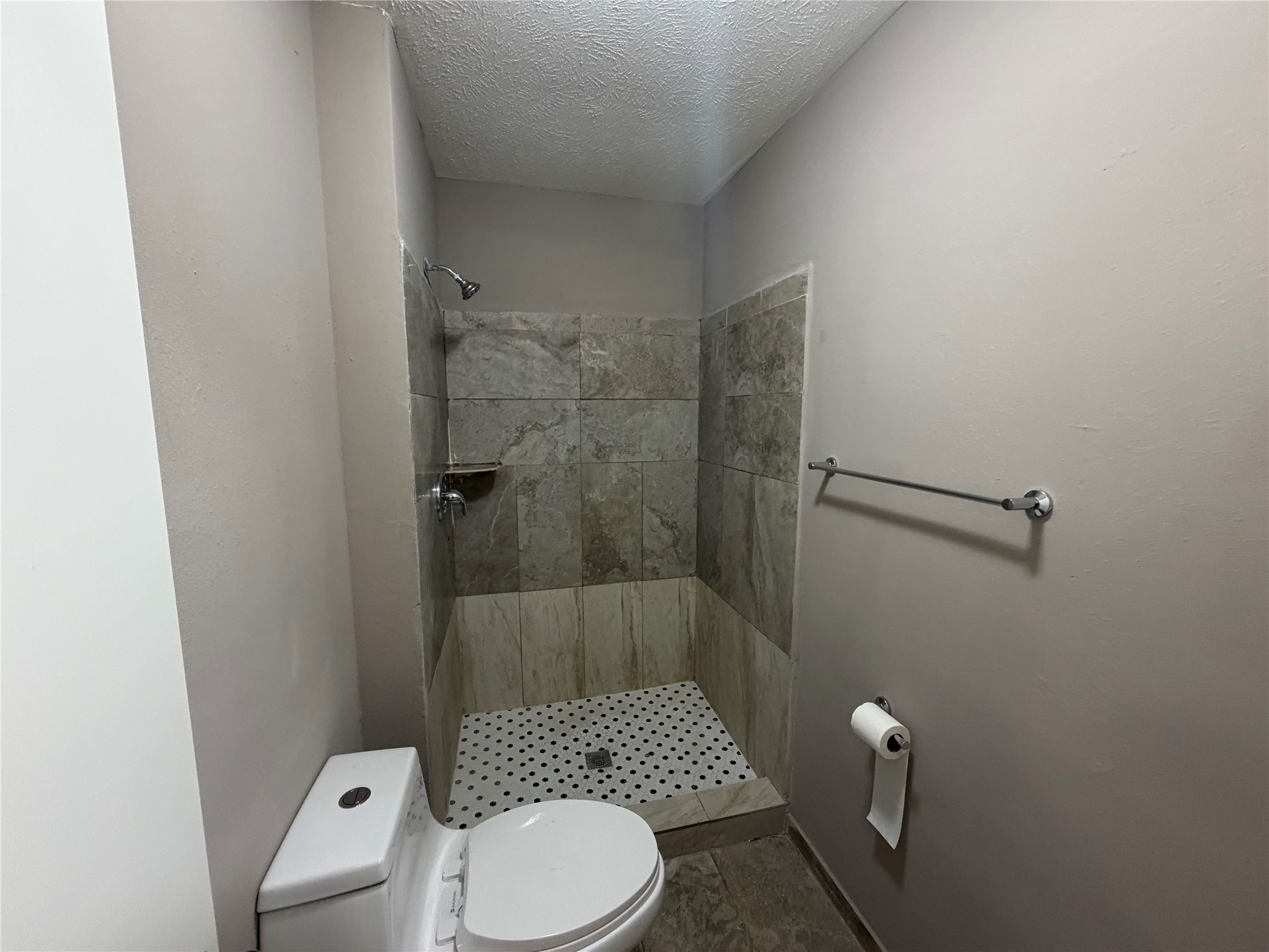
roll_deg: +0.0
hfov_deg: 102.1
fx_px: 513
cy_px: 476
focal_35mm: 14
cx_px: 634
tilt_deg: -8.8
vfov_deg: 85.7
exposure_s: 1/60
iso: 320
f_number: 2.2
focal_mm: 2.22
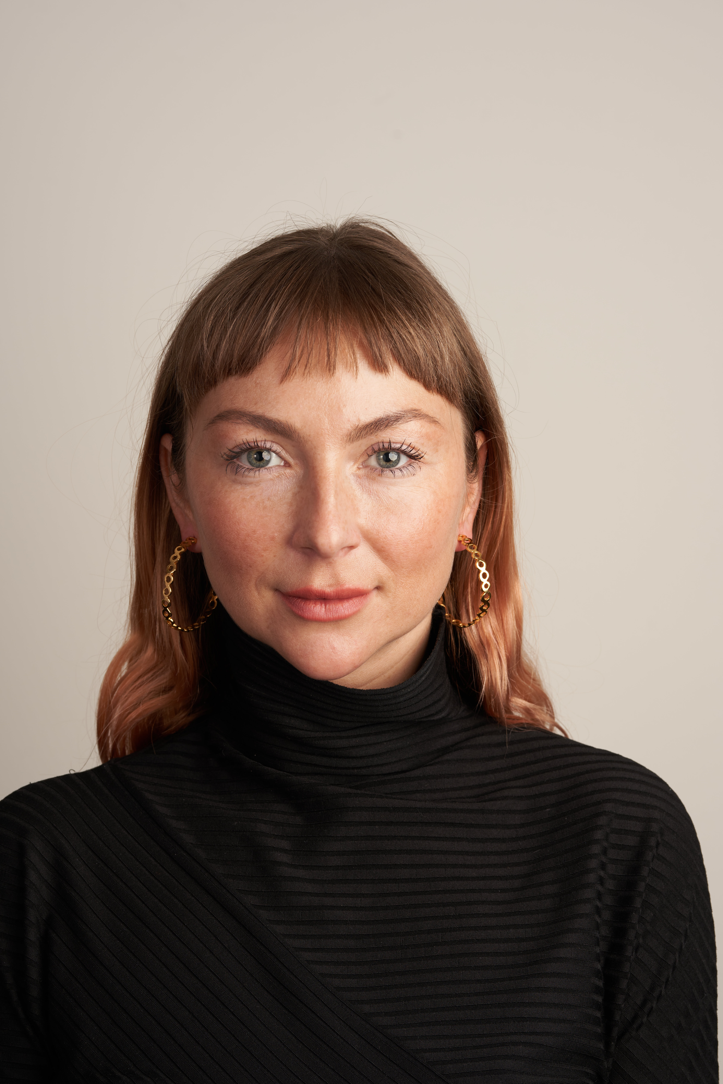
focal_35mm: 85
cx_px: 362
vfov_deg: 23.9
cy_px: 542
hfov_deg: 16.1
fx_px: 2560
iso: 100
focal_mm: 85
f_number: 8
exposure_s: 1/200
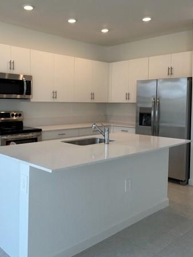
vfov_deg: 53.7
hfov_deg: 41.1
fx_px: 253
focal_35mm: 34
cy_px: 109
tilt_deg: -0.4
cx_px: 60
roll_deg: -0.3
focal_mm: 6.86
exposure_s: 1/209
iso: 64
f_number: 1.78
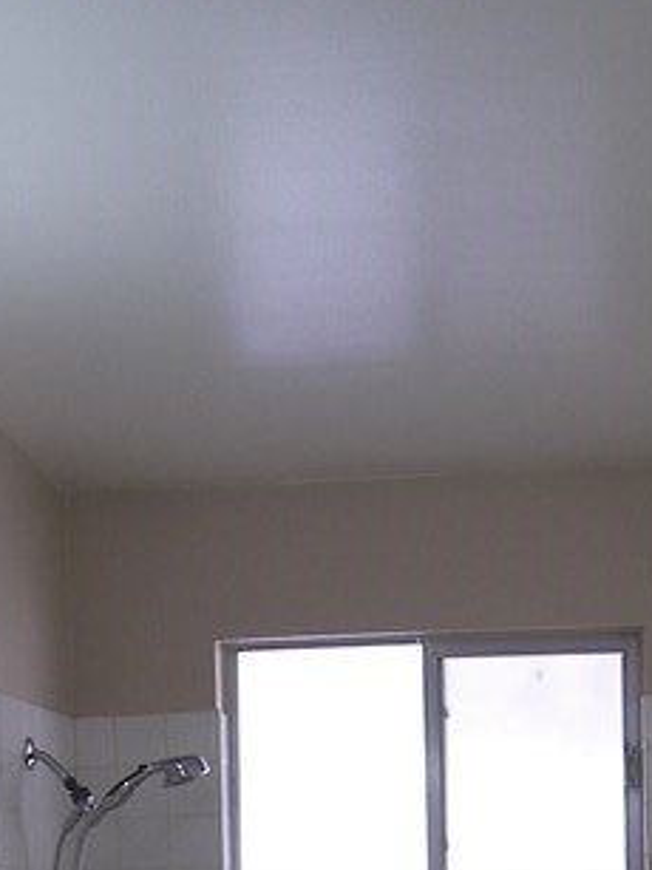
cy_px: 1142
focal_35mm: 80
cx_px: 349
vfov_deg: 21.9
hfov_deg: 18.4
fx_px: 2010
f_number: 2.8
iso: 64
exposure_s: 1/30
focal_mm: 5
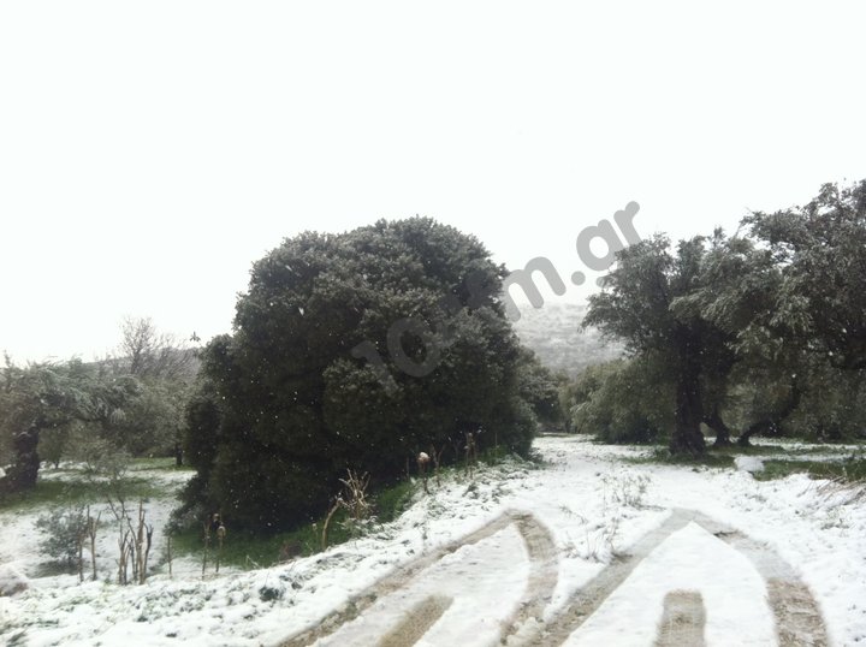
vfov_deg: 40.6
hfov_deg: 52.7
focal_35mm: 35
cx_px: 433
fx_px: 874
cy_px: 324
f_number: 2.8
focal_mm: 3.85
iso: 80
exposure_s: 1/359
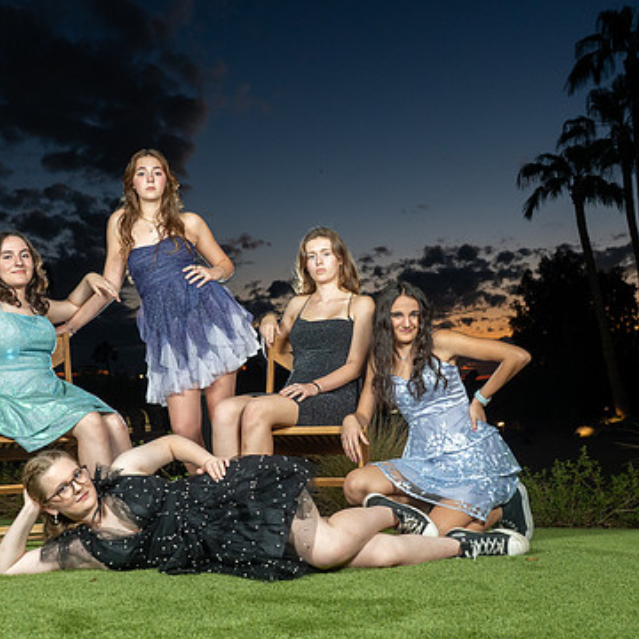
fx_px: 898
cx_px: 234
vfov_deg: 39.1
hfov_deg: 38.9
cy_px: 354
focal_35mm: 43
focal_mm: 26
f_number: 5.6
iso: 1000
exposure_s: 1/15
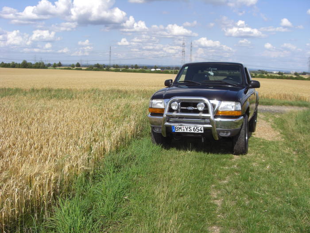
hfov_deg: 49.0
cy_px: 116
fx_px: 340
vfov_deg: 37.7
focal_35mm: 38
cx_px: 155
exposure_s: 1/200
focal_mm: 6.2
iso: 64
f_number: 8
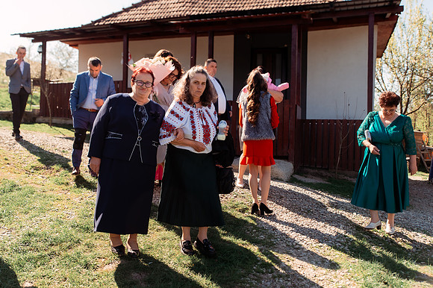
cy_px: 123
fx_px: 440
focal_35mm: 37
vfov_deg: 36.2
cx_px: 186
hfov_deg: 52.3
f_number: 3.5
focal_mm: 32
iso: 250
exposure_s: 1/1000
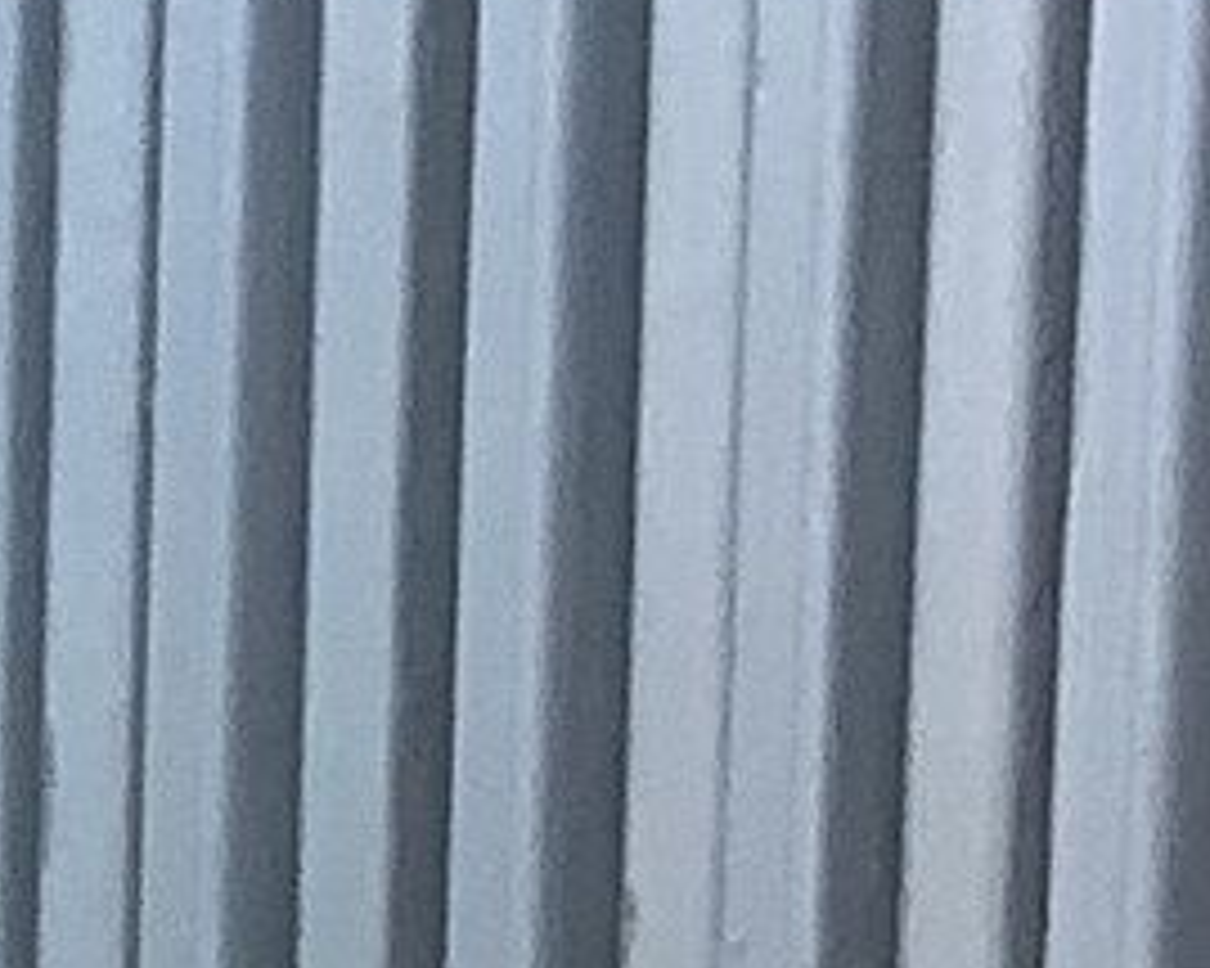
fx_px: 8055
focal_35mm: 225
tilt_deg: -12.6
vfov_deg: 6.8
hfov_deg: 7.7
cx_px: -2128
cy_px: 1220
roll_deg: +1.7
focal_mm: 3.3
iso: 80
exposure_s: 1/120
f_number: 2.4
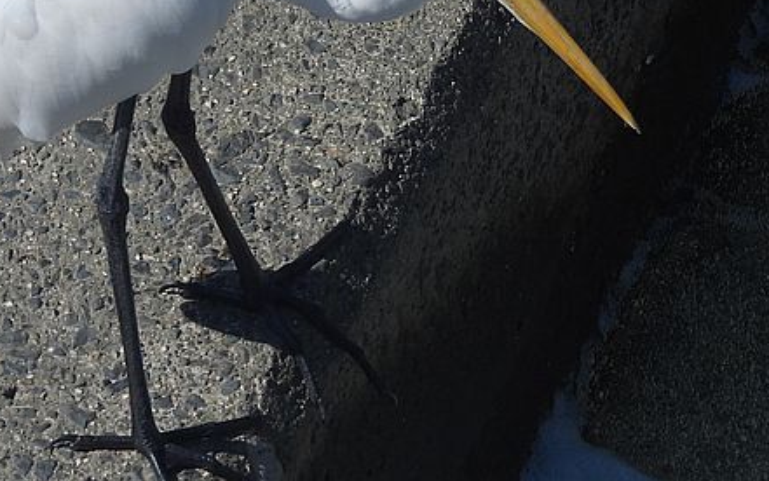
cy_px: 58
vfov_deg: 1.0
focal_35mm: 1346
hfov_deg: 1.6
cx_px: 394
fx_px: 28220
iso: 140
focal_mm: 125
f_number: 5.6
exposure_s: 1/1600
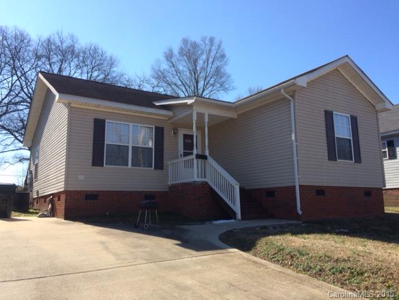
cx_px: 200
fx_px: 334
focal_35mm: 29
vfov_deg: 48.2
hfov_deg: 61.7
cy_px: 150
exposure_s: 1/1325
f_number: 2.2
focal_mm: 4.15
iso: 32
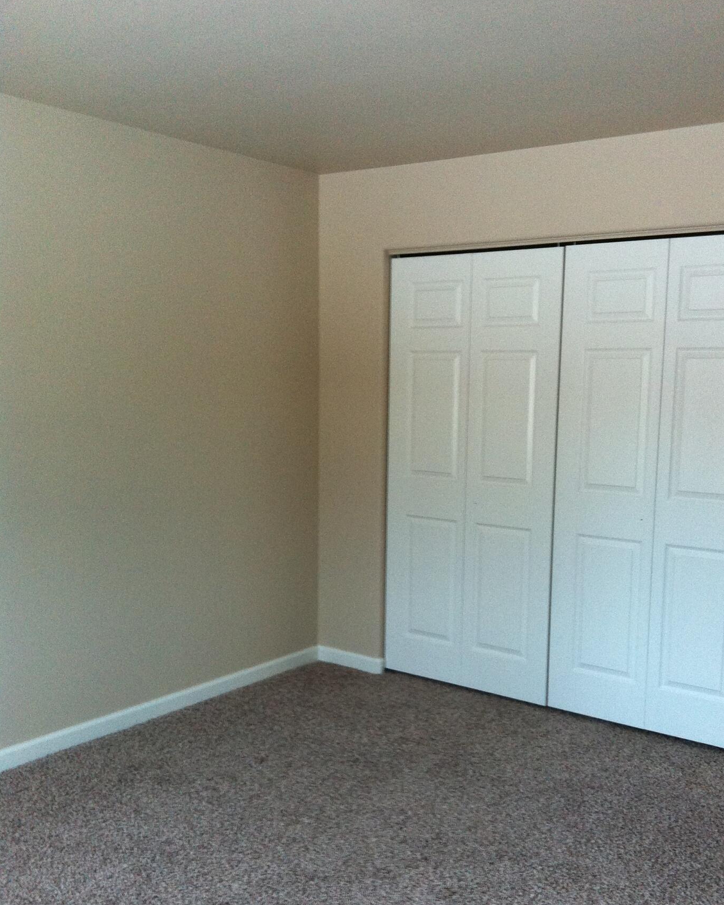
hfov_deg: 37.3
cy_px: 501
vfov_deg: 45.7
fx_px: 1071
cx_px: 394
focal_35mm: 40
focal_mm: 3.85
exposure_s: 1/15
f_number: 2.8
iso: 160
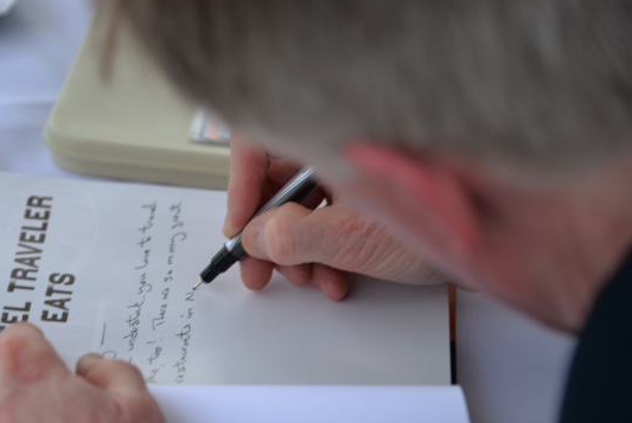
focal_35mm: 228
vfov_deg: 6.0
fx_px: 4008
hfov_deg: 9.0
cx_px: 291
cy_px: 204
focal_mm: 190
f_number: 5.6
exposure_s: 1/125
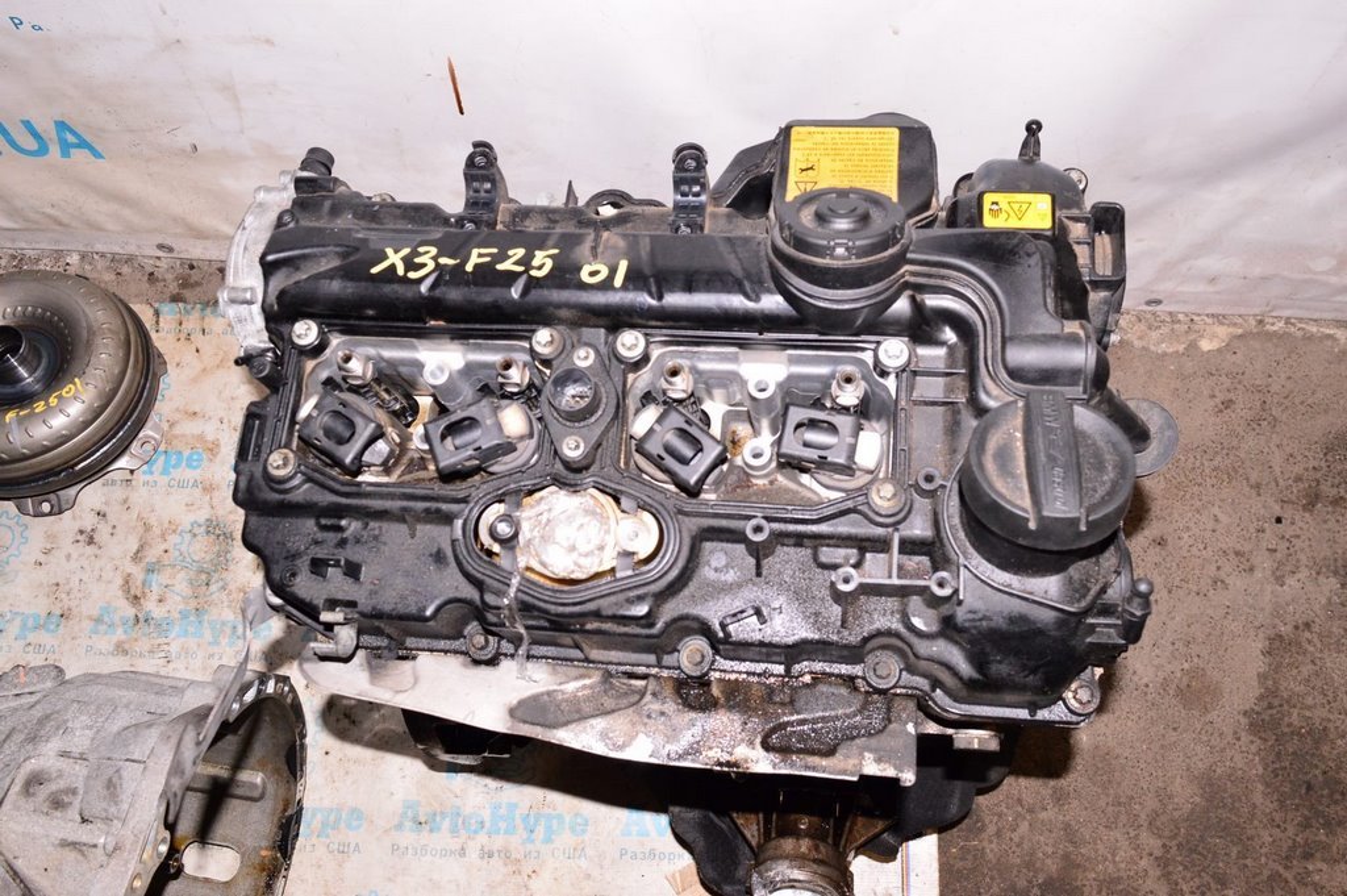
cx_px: 674
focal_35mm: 32
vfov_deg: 41.6
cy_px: 448
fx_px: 1178
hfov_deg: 59.5
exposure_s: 1/200
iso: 1600
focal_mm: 21
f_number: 8
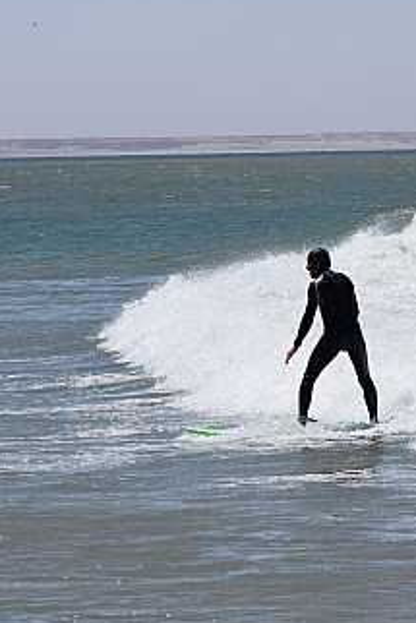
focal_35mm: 322
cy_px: 304
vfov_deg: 6.4
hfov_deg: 4.3
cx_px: 306
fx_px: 5571
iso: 200
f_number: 13
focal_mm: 135
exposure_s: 1/640
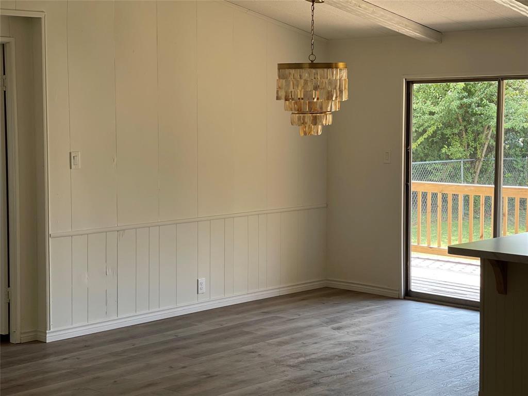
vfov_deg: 22.9
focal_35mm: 64
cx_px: 264
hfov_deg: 30.3
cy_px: 198
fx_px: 976
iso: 64
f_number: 2.2
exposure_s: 1/121
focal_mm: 7.5
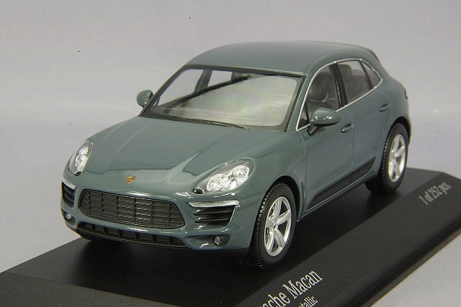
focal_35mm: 112
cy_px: 154
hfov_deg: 18.3
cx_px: 230
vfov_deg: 12.2
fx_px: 1434
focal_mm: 75
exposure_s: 1
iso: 400
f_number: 32
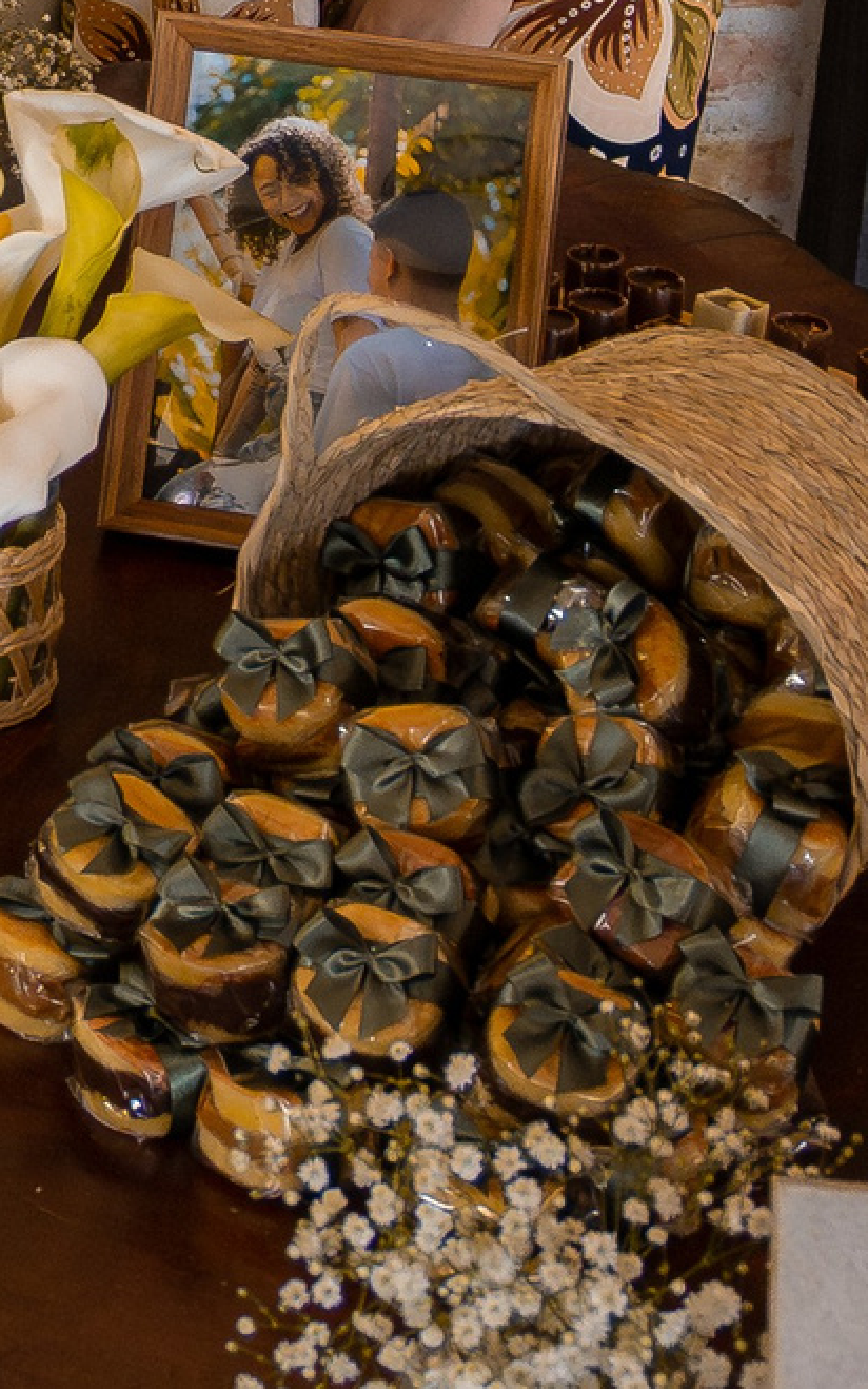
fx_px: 4541
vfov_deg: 16.5
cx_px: -652
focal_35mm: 120
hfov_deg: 10.3
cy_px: -406
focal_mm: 19.5
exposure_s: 1/160
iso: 1000
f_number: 3.8
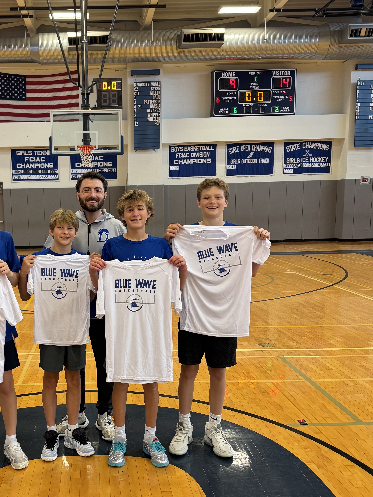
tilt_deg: -8.7
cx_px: 94
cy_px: 282
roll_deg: +1.6
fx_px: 532
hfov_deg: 37.7
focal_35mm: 37
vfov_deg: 50.0
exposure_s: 1/60
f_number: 1.78
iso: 160
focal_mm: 6.76
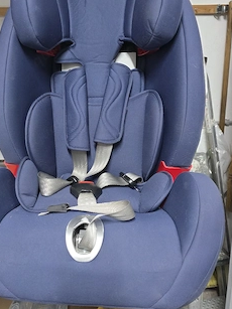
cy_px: 133
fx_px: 268
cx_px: 84
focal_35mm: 30
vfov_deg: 59.7
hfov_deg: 46.3
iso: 500
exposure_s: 1/101
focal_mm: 6.3
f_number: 1.7
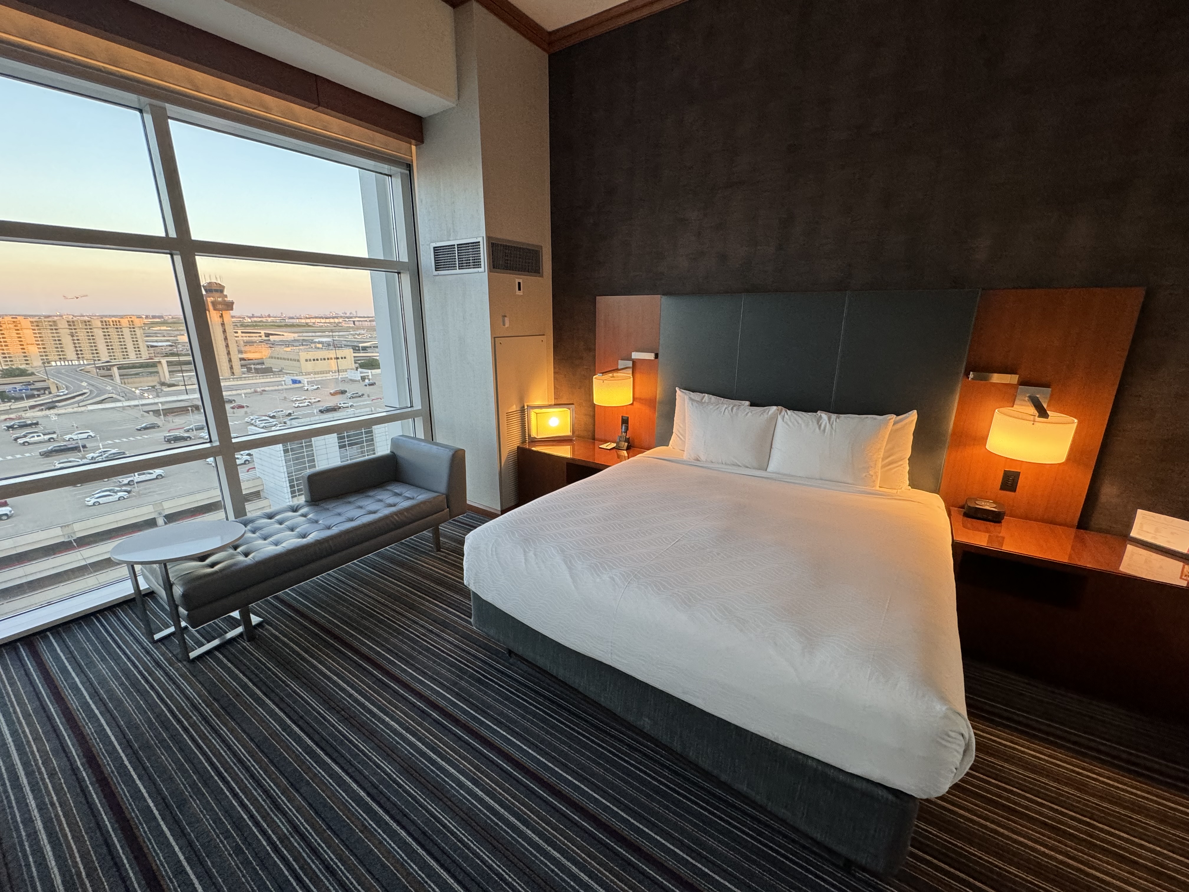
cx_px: 594
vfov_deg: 85.7
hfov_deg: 102.1
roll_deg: -0.4
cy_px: 446
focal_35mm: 14
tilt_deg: -16.3
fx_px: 481
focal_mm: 2.22
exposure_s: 1/60
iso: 250
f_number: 2.2
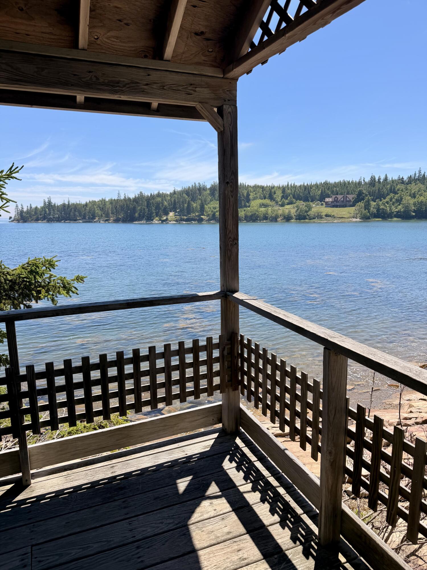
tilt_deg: -10.1
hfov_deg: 56.8
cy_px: 285
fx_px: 395
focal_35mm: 24
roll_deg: +0.9
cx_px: 214
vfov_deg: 71.6
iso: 80
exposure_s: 1/4405
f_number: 1.78
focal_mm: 6.76
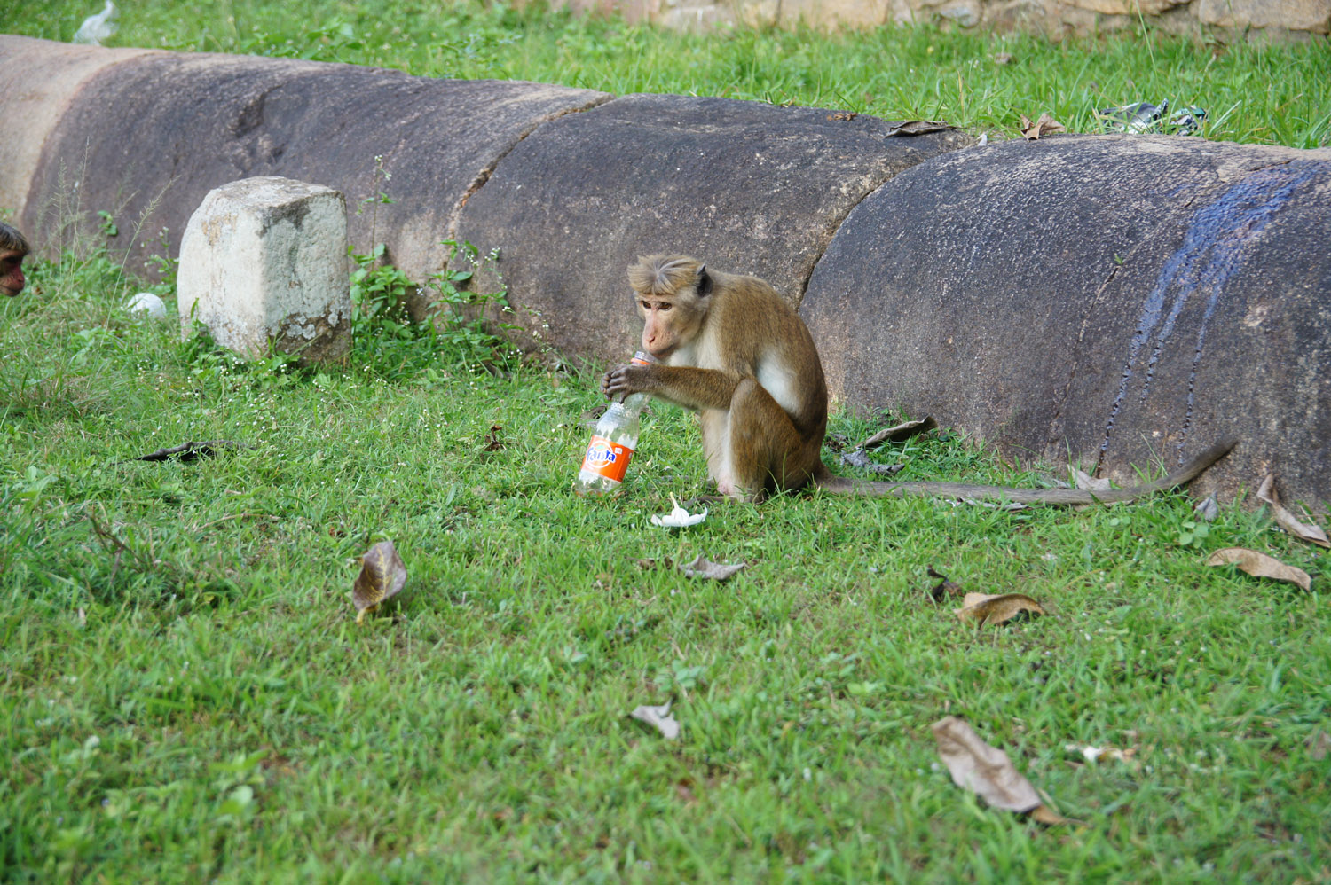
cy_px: 442
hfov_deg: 29.9
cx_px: 666
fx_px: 2494
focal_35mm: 68
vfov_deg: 20.1
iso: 200
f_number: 3.2
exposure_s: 1/80
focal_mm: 45
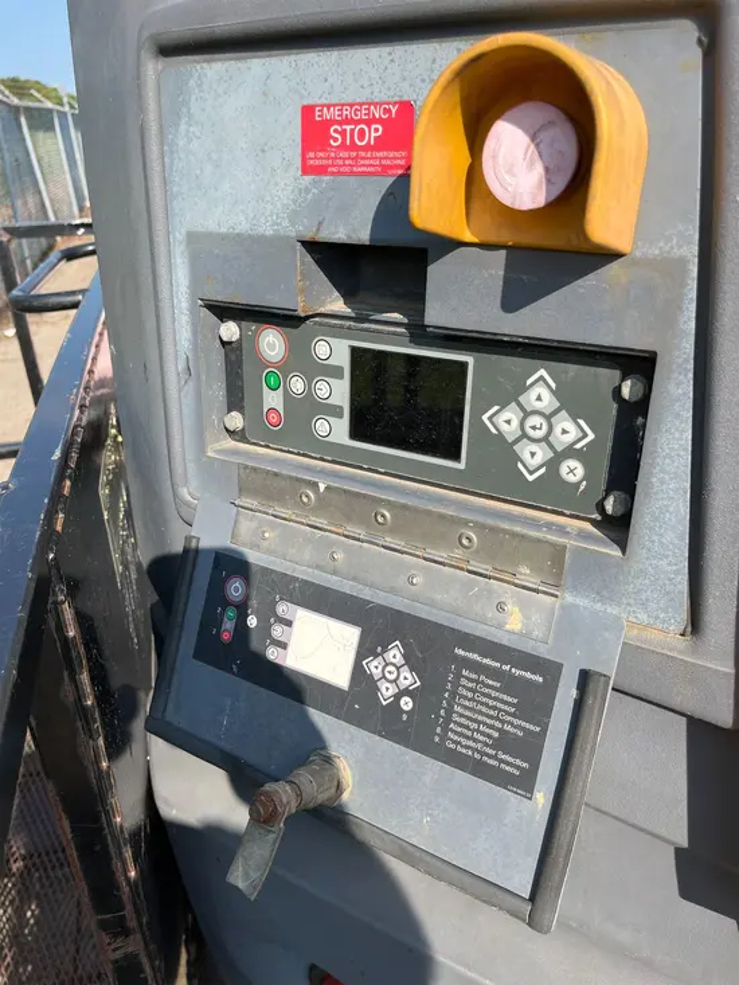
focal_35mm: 26
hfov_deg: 53.1
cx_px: 370
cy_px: 492
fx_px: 740
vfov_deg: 67.3
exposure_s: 1/2179
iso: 50
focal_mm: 5.1
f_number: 1.6
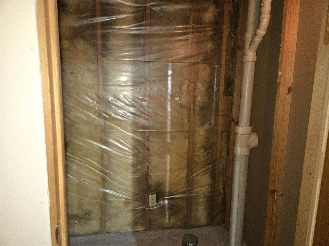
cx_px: 164
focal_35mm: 23
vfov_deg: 58.9
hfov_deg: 73.9
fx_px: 219
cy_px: 123
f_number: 1.8
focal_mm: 5.4
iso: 1600
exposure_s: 1/12
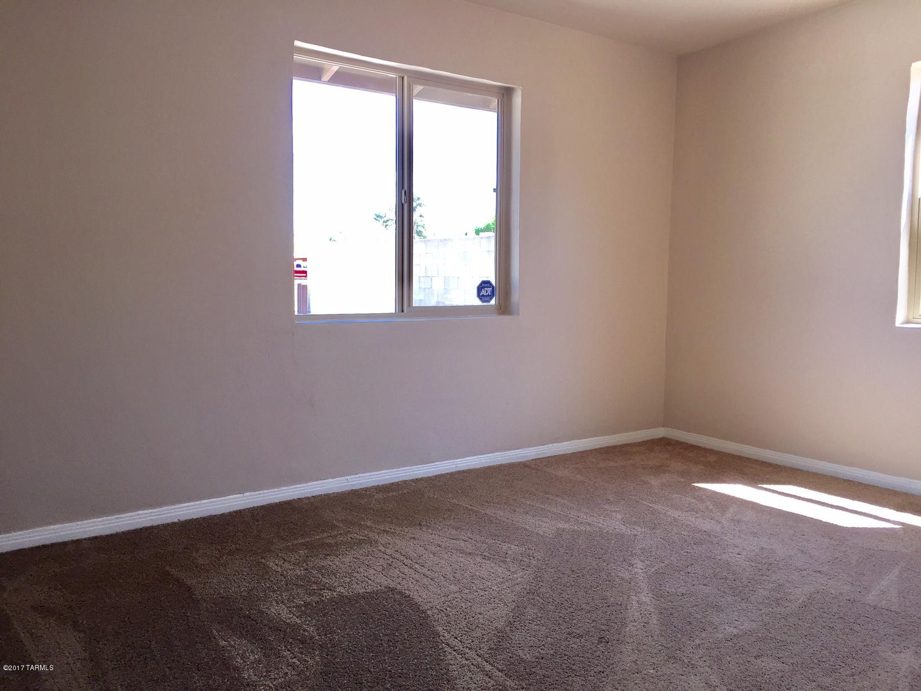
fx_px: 772
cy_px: 346
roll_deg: -1.0
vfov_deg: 48.2
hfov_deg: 61.7
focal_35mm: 29
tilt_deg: -3.5
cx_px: 460
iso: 40
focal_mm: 4.15
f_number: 2.2
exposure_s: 1/120
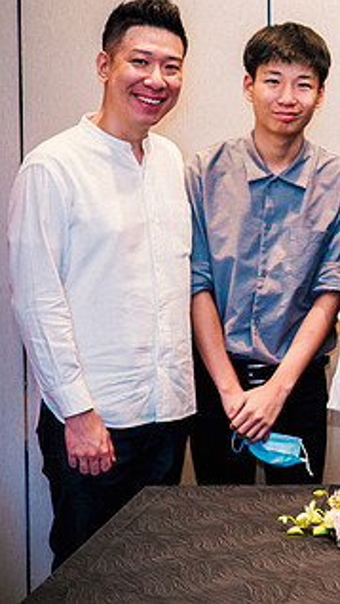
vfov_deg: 21.7
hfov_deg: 11.8
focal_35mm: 98
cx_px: 506
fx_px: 1570
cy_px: 238
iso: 800
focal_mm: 23
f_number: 1.8
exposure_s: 1/100
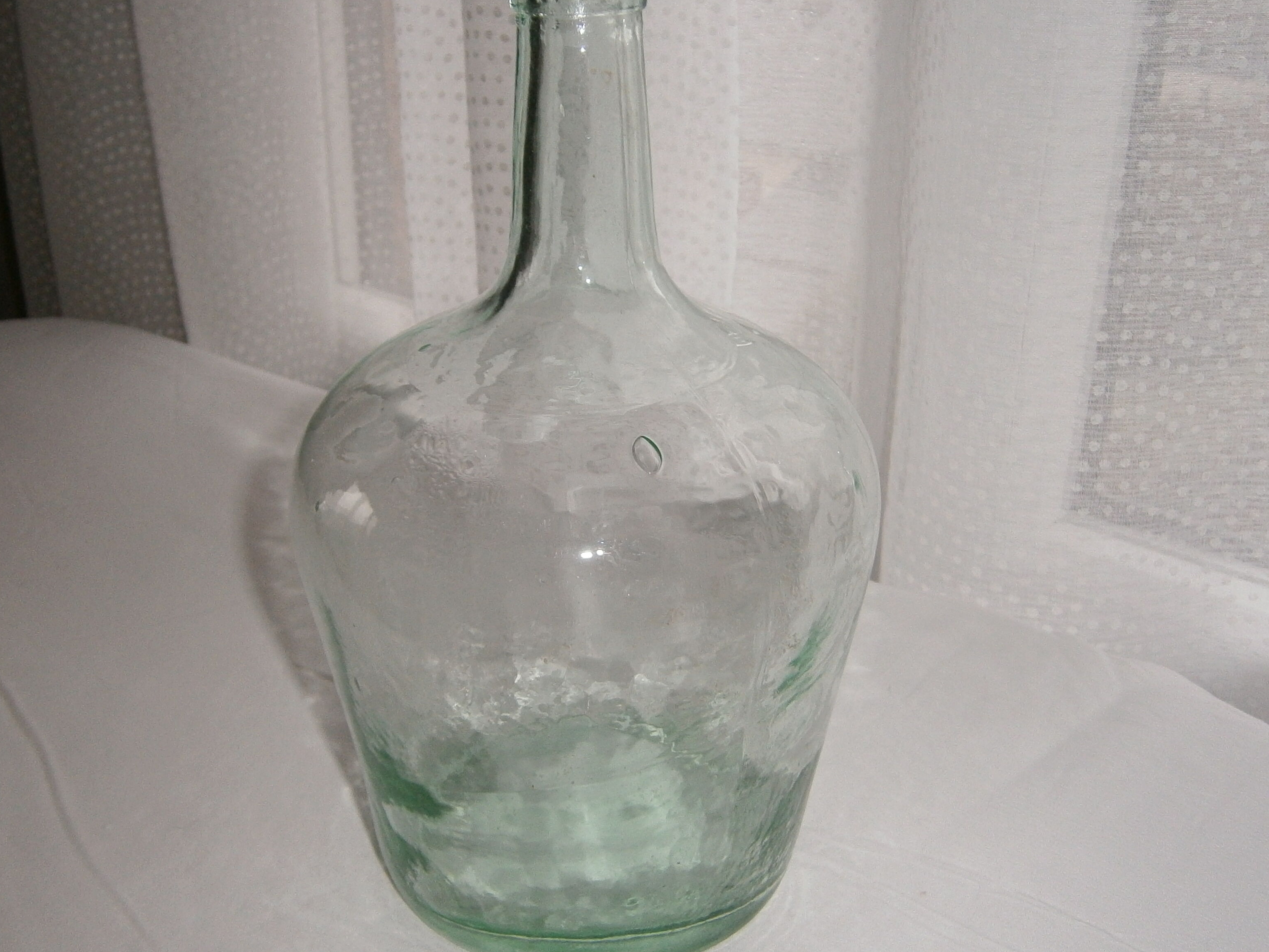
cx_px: 594
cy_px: 482
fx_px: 1320
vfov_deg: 39.7
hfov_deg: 51.3
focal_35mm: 36
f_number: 2.8
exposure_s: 1/30
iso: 125
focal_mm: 4.7
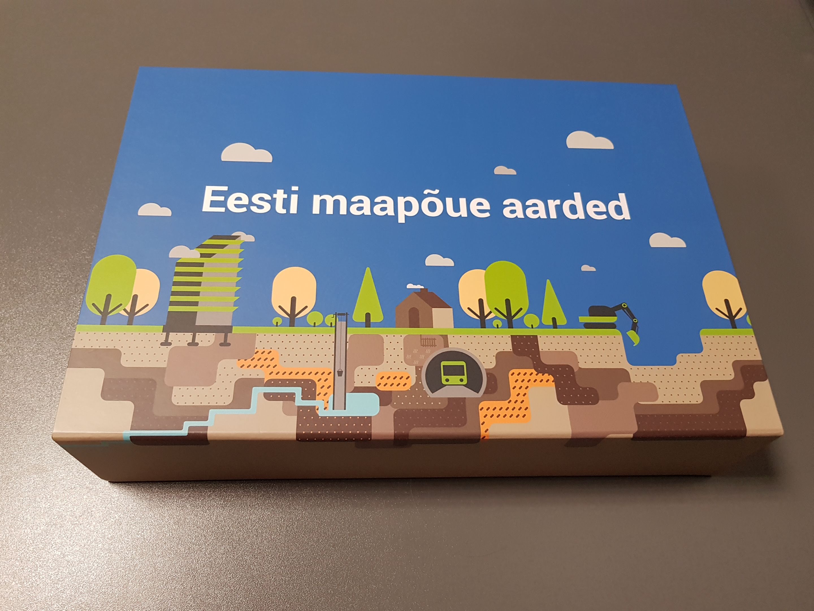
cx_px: 407
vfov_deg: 53.1
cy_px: 306
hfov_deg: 67.3
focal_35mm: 26
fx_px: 611
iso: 200
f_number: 1.7
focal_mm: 4.2
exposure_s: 1/50
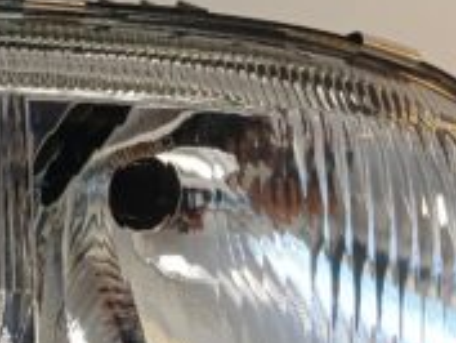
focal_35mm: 88
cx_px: -5
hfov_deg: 21.4
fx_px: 1160
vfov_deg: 16.8
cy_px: 134
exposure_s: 1/50
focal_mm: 3.98
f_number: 1.8
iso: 64
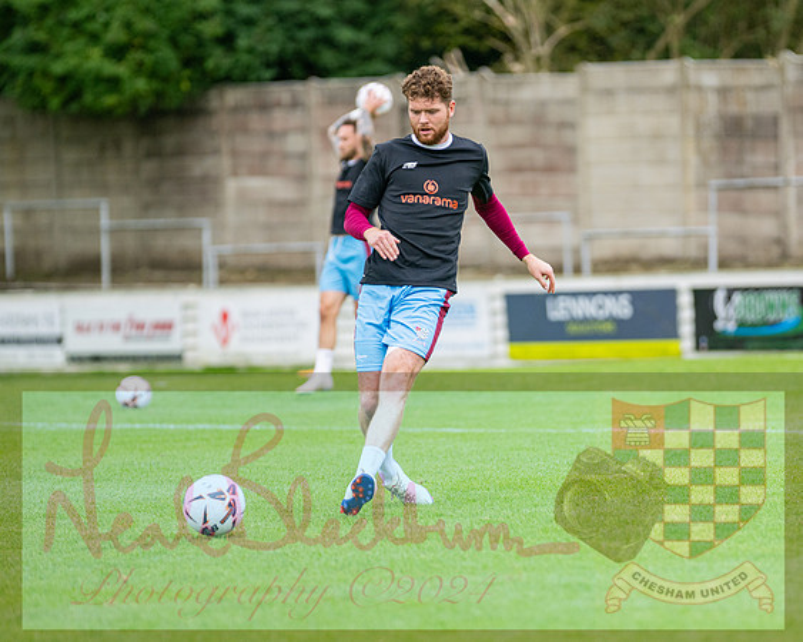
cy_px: 325
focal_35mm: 287
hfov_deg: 6.7
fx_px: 6816
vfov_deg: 5.4
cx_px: 575
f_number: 2.8
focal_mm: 210
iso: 400
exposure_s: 1/1250
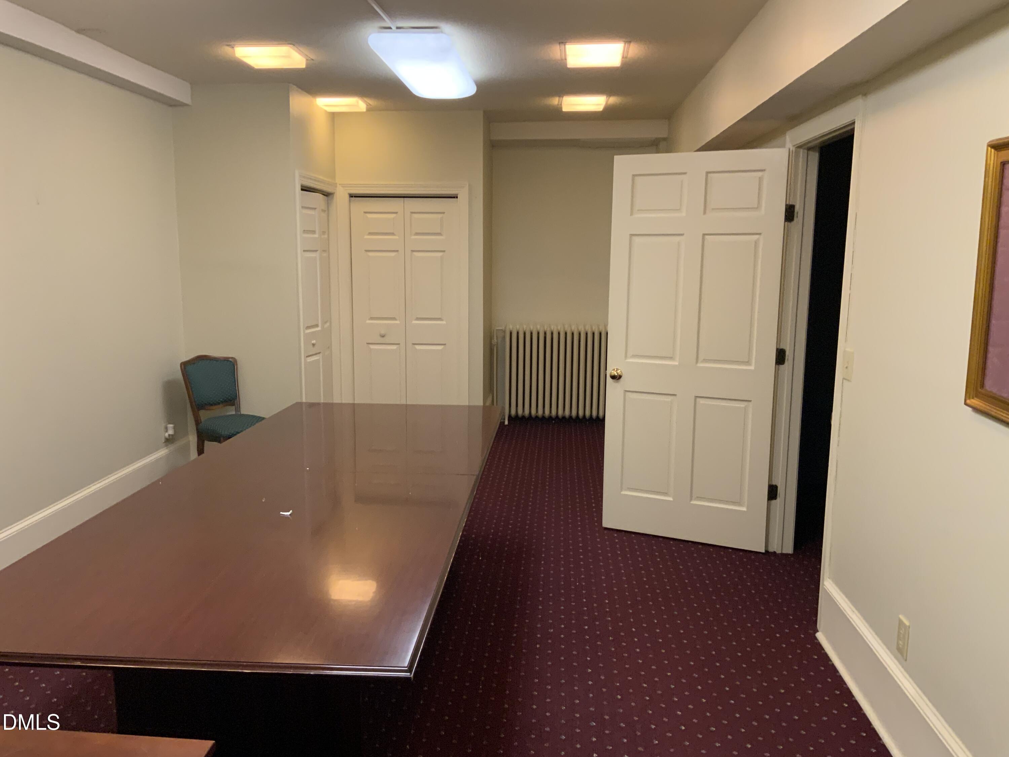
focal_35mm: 29
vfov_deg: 48.2
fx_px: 845
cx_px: 504
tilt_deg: -7.0
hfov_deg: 61.7
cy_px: 378
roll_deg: -0.9
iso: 250
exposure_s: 1/60
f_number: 1.8
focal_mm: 3
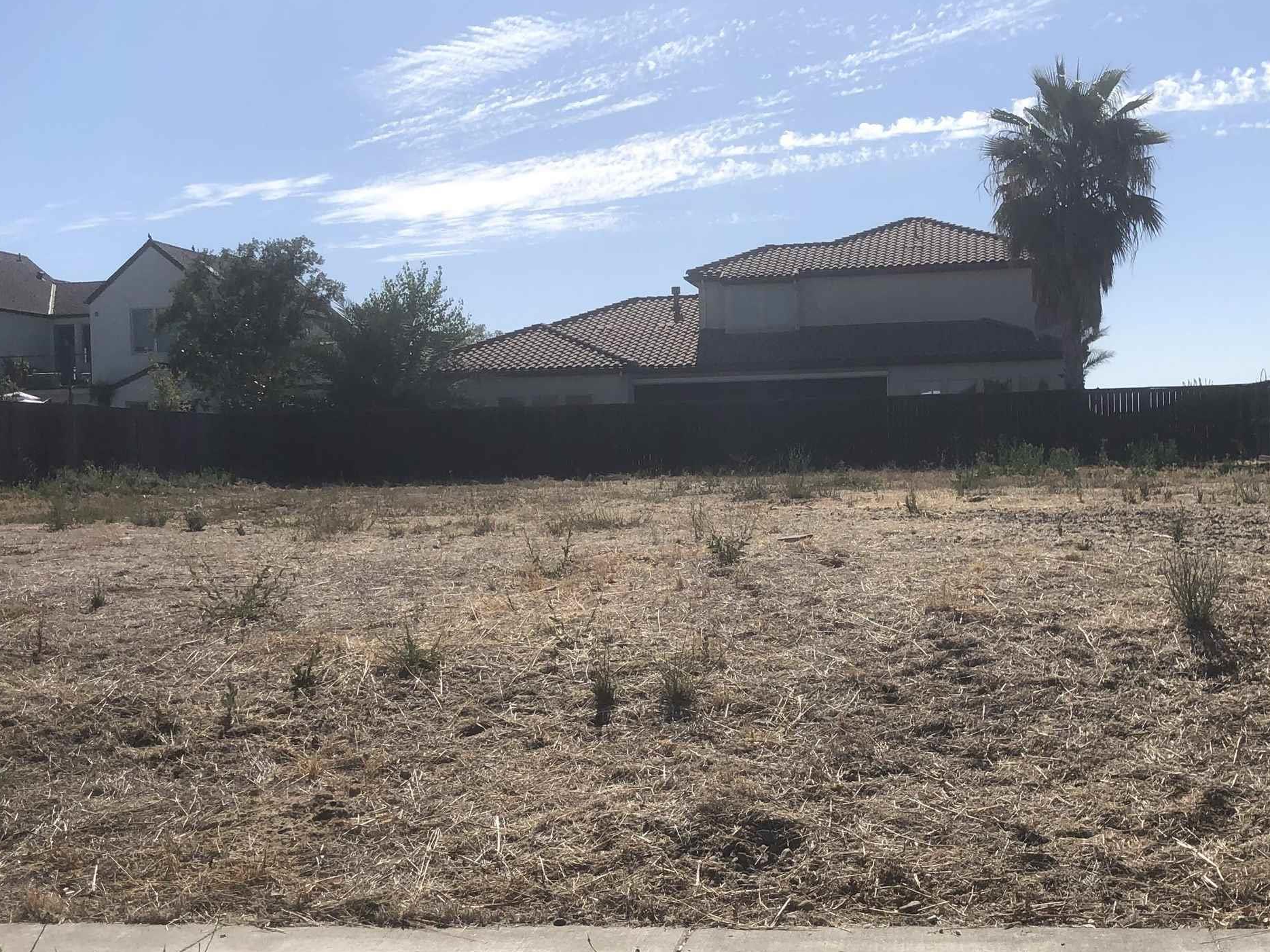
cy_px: 530
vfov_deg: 31.5
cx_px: 757
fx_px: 1687
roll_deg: +2.1
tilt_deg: -1.9
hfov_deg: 41.1
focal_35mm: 46
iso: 25
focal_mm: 4
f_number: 1.8
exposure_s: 1/4049
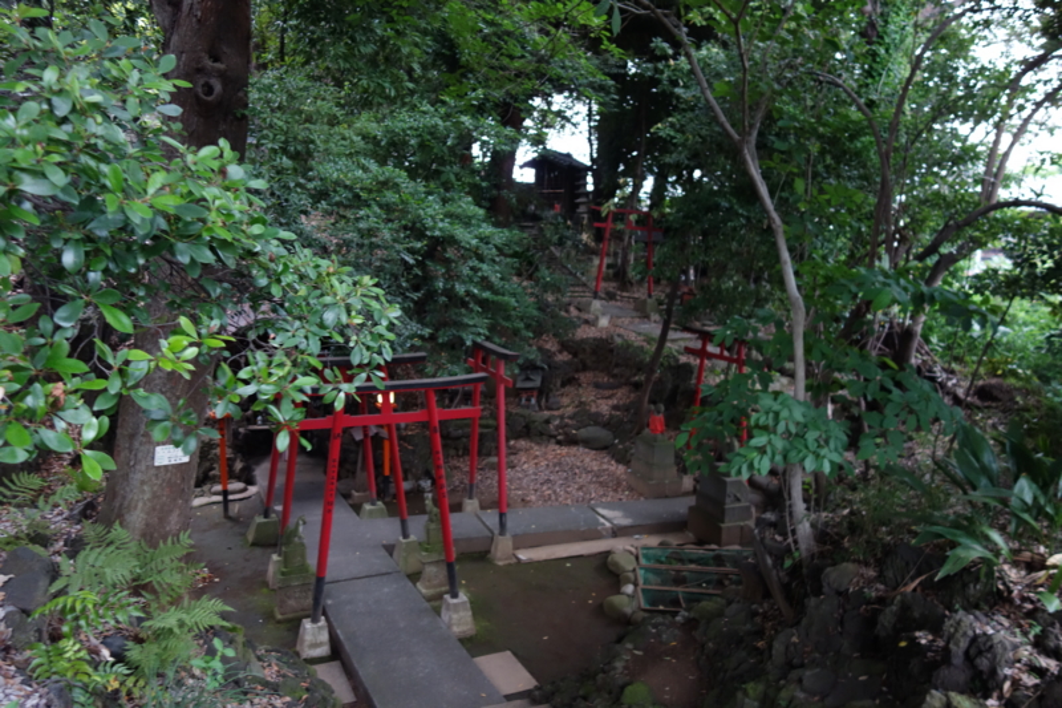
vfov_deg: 46.4
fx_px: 826
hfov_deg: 65.5
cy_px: 354
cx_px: 531
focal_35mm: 28
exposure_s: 1/60
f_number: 1.8
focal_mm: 10.4
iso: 800
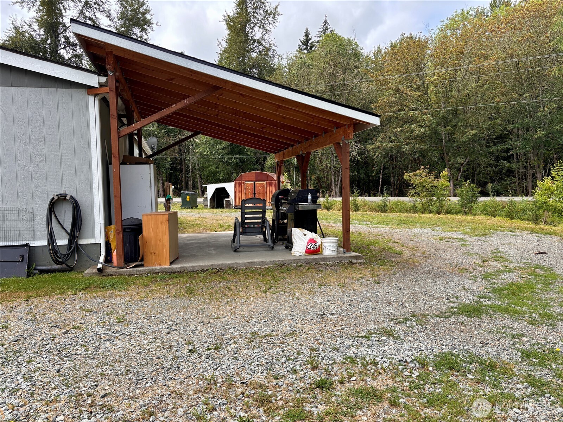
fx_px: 423
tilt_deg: -3.2
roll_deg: +1.3
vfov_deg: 53.1
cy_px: 211
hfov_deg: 67.3
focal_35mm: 26
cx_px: 282
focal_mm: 5.96
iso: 50
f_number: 1.6
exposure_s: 1/1399
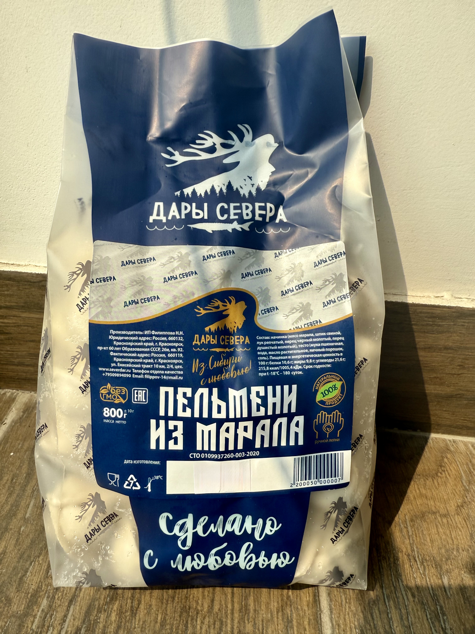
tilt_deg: -29.2
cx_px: 238
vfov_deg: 71.6
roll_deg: -2.2
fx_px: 439
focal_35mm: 24
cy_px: 317
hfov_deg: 56.8
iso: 40
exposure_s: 1/894
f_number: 2.2
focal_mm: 2.22
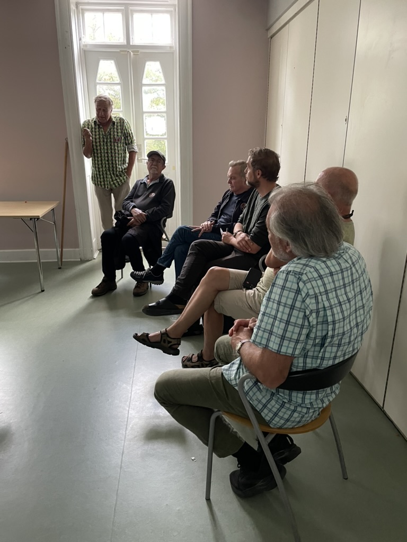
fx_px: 408
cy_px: 271
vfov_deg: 67.3
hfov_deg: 53.1
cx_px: 204
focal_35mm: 26
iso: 320
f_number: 1.6
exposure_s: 1/60
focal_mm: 4.2
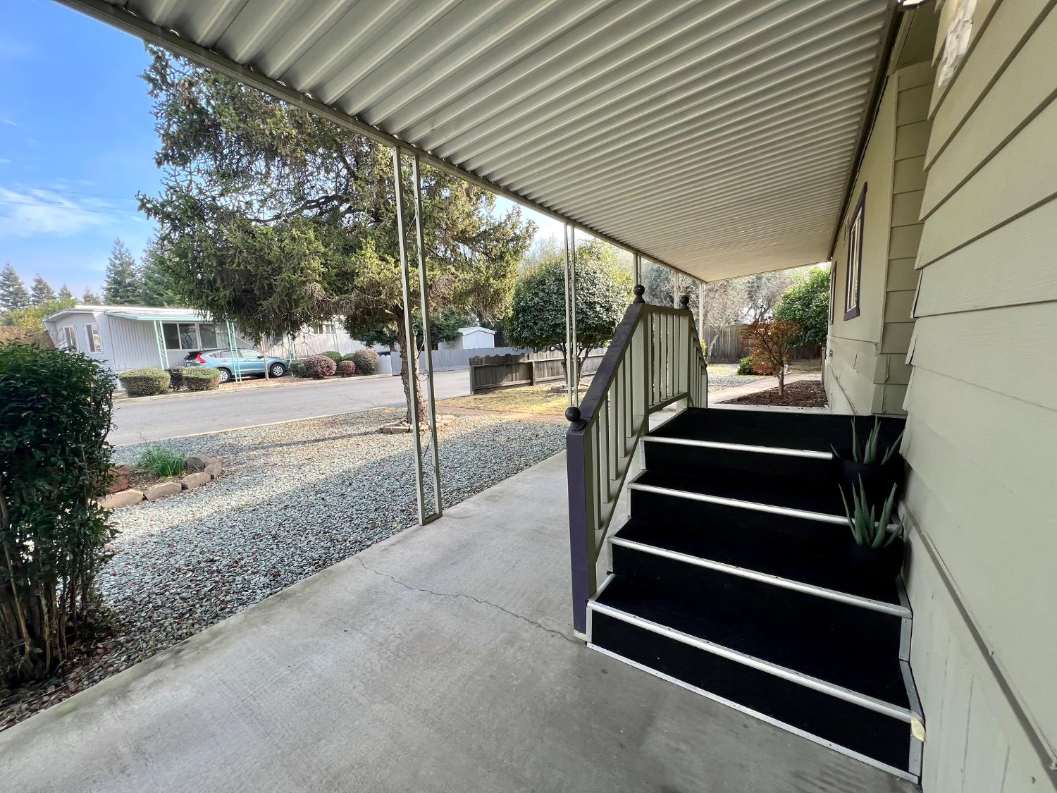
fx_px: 397
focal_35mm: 13
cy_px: 396
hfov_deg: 106.2
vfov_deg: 89.9
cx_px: 528
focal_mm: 1.57
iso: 32
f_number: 1.8
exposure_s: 1/190
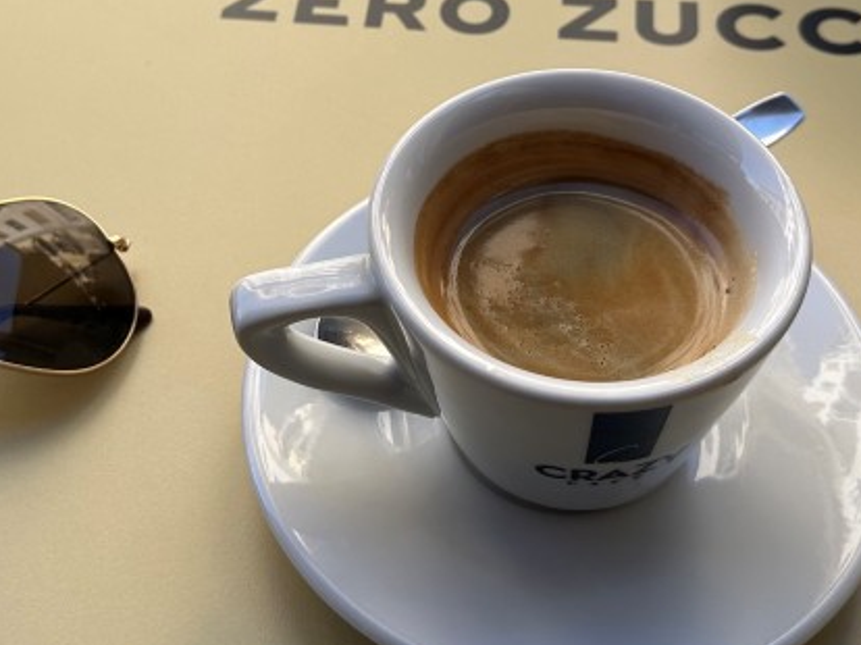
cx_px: 333
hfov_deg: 33.1
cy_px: 92
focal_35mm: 58
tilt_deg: -45.6
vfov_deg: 24.6
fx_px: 1442
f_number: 1.78
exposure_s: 1/1131
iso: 80
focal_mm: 6.86
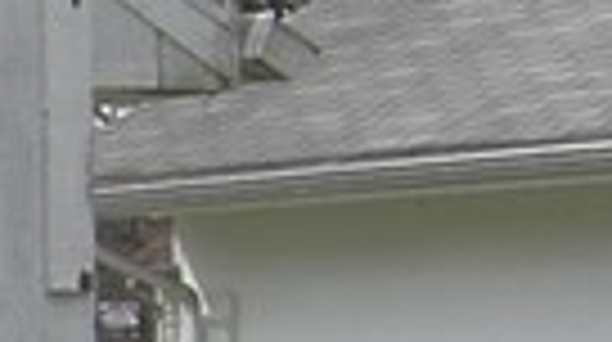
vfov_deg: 4.1
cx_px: -1246
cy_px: 387
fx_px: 4796
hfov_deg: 6.6
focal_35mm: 296
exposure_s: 1/198
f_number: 5.4
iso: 64
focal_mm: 7.5
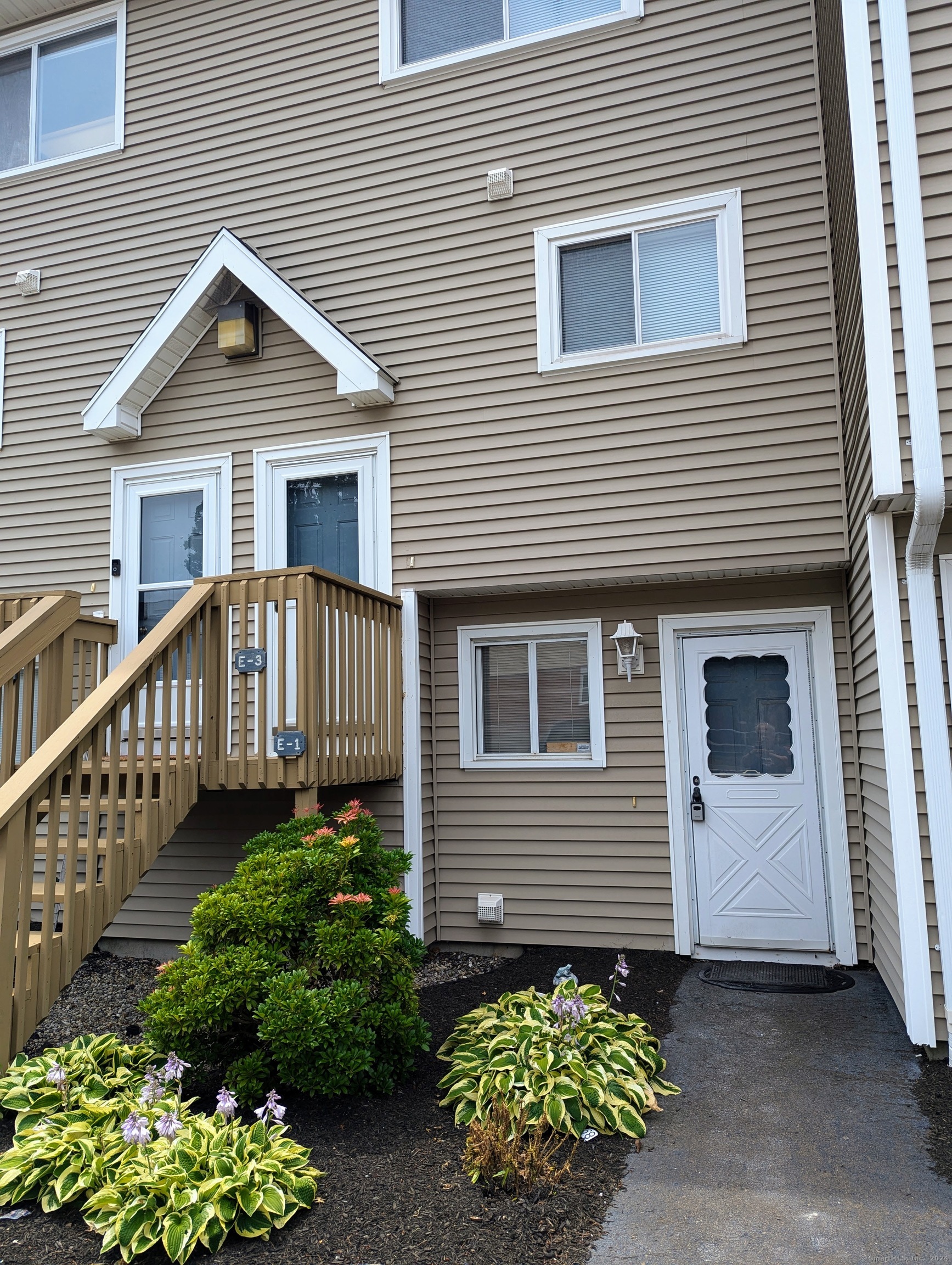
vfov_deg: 71.5
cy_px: 632
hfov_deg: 56.9
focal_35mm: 24
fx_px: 878
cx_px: 476
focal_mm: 6.81
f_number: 1.85
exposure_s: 1/1244
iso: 43
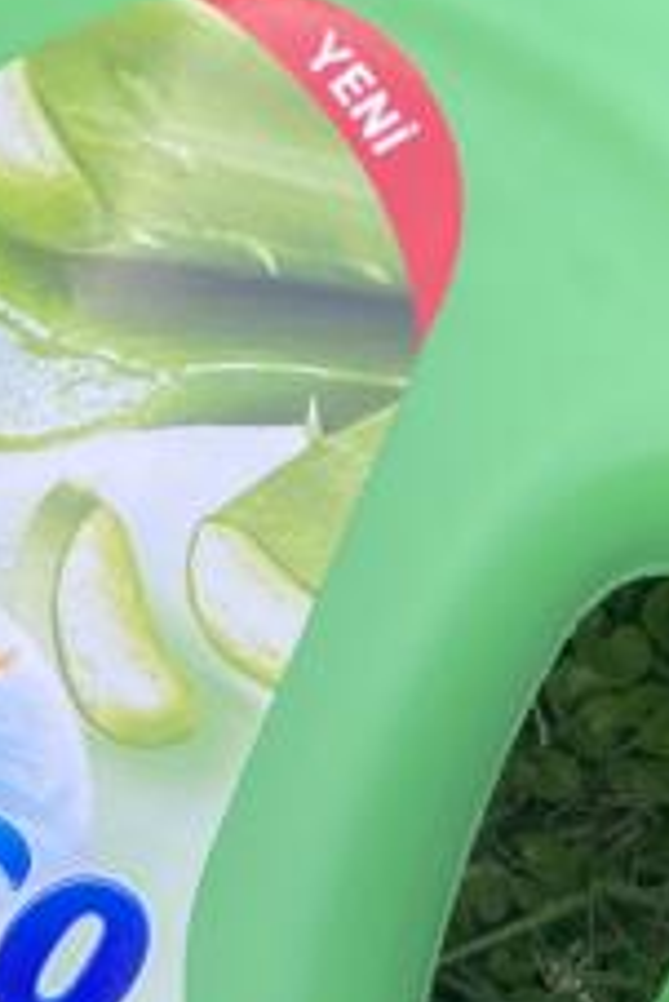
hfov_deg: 12.4
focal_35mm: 110
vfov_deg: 18.6
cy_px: 550
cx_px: 155
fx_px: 3061
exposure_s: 1/209
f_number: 1.8
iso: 32
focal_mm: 4.25
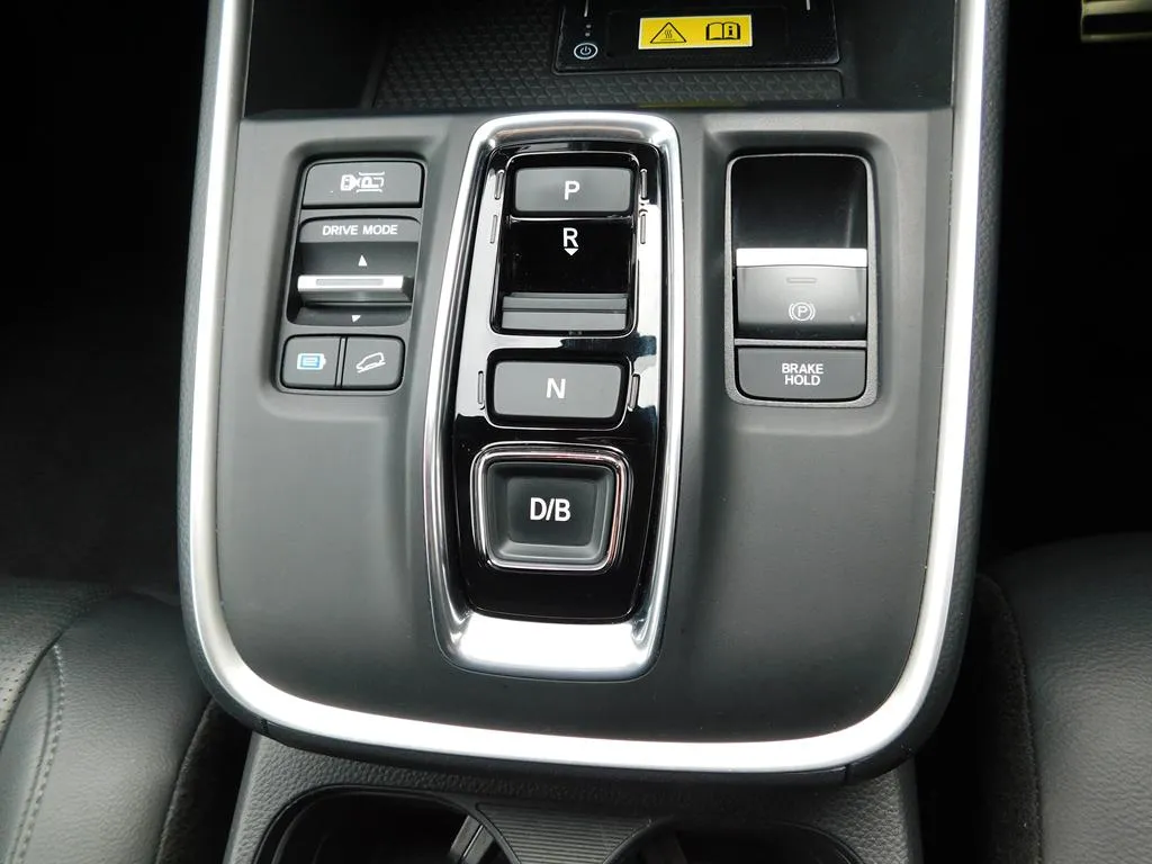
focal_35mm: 23
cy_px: 432
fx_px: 765
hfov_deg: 73.9
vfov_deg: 58.9
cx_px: 576
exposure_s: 1/100
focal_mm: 4
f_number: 3
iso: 125
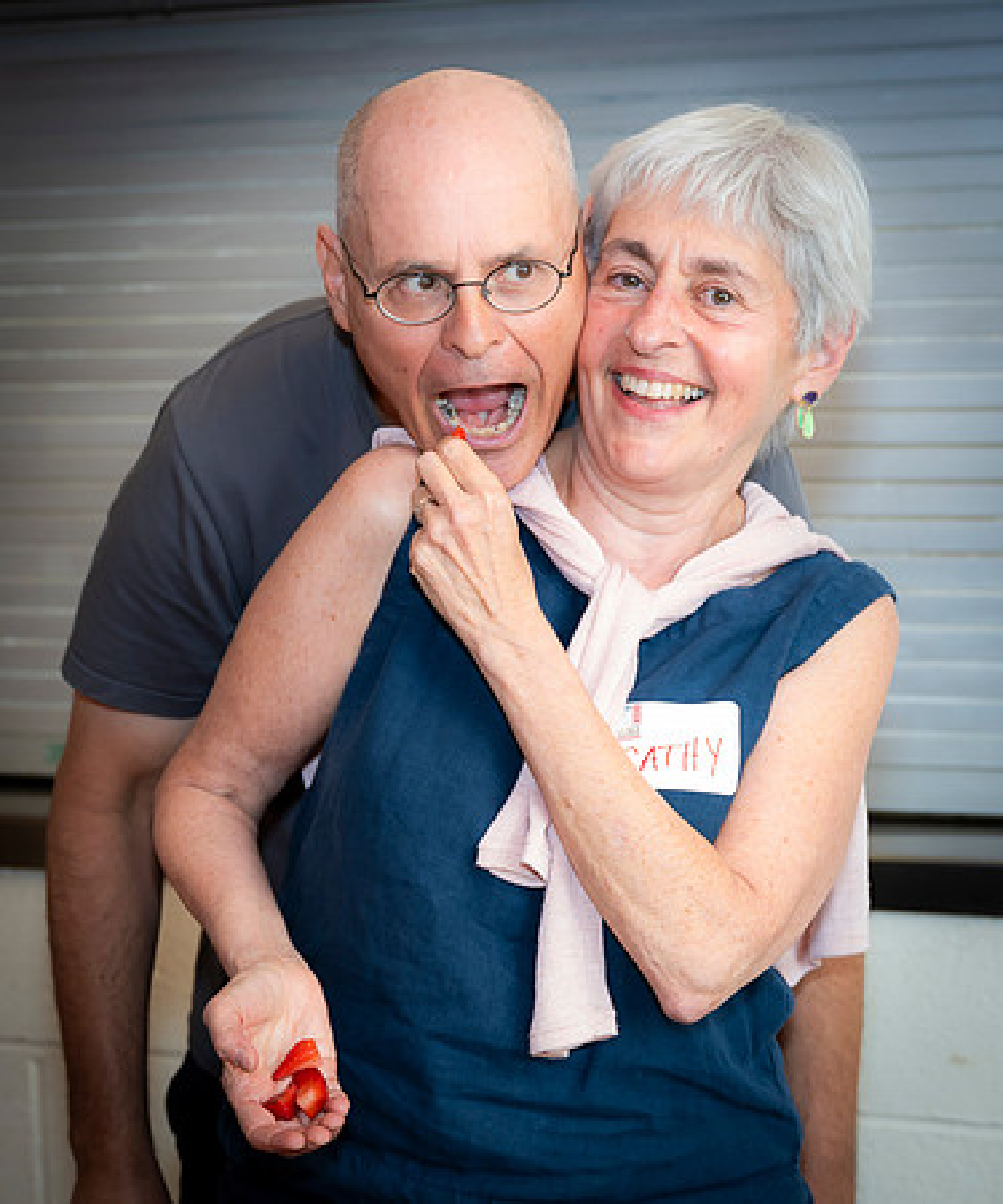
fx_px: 3409
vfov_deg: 20.0
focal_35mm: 94
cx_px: 401
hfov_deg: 16.7
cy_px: 536
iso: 400
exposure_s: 1/60
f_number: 4
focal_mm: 56
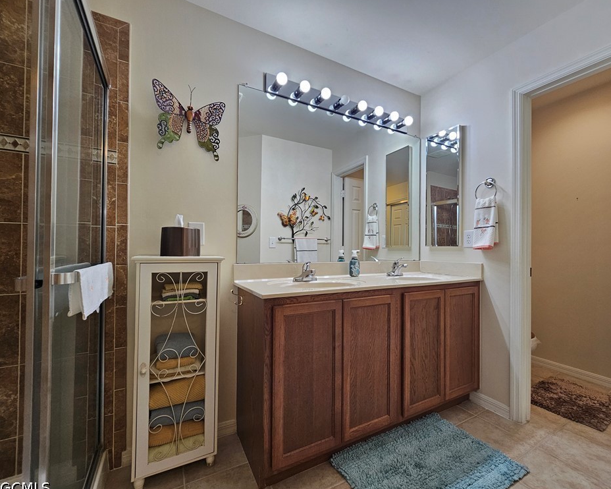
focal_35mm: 14
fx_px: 253
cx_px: 325
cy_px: 246
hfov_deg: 100.6
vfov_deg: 88.0
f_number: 2.2
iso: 80
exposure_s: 1/60
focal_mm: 2.2
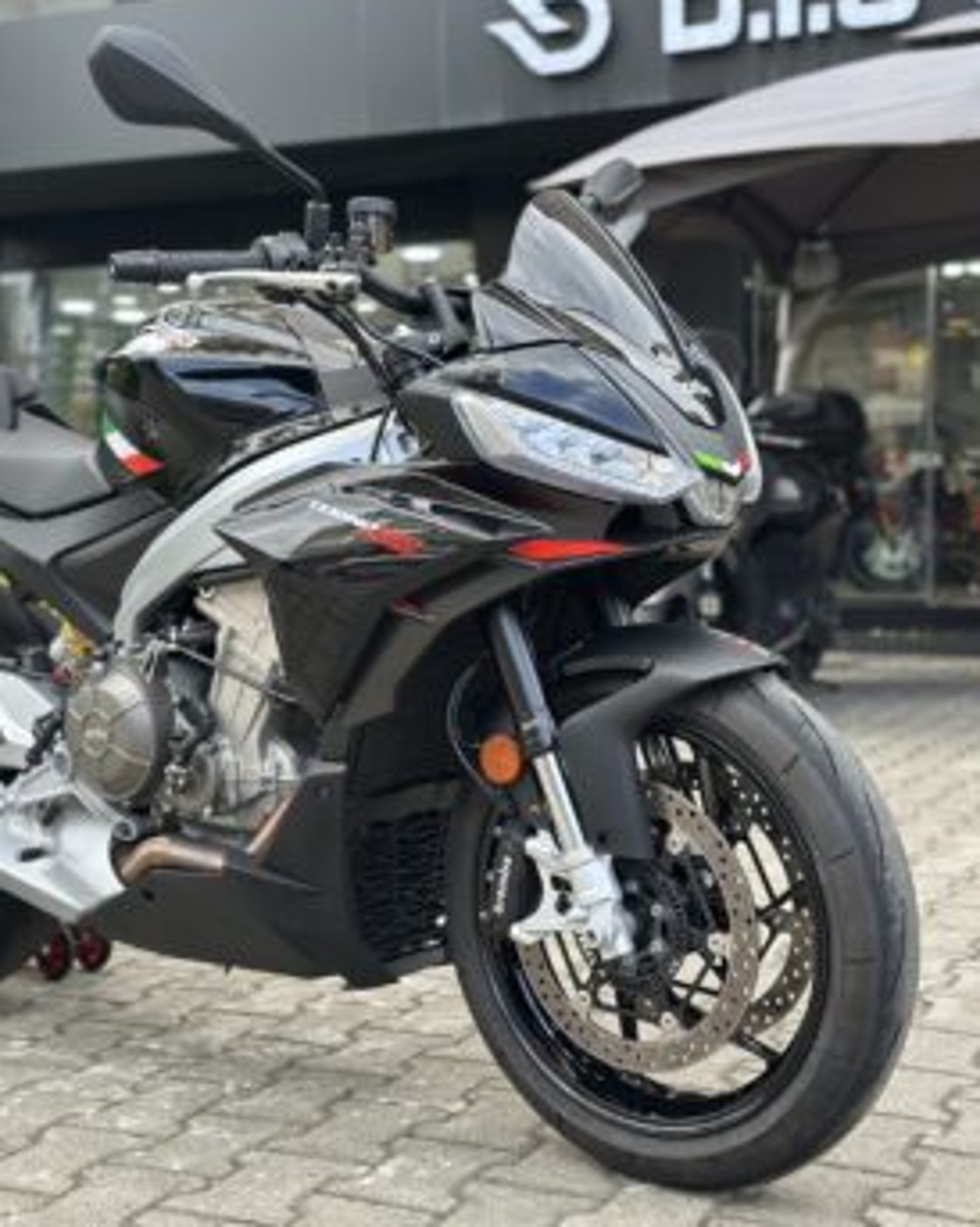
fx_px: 1851
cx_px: 494
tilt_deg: -3.1
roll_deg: +0.0
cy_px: 578
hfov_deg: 29.7
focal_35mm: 51
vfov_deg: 36.7
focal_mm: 6.86
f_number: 1.78
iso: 80
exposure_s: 1/499
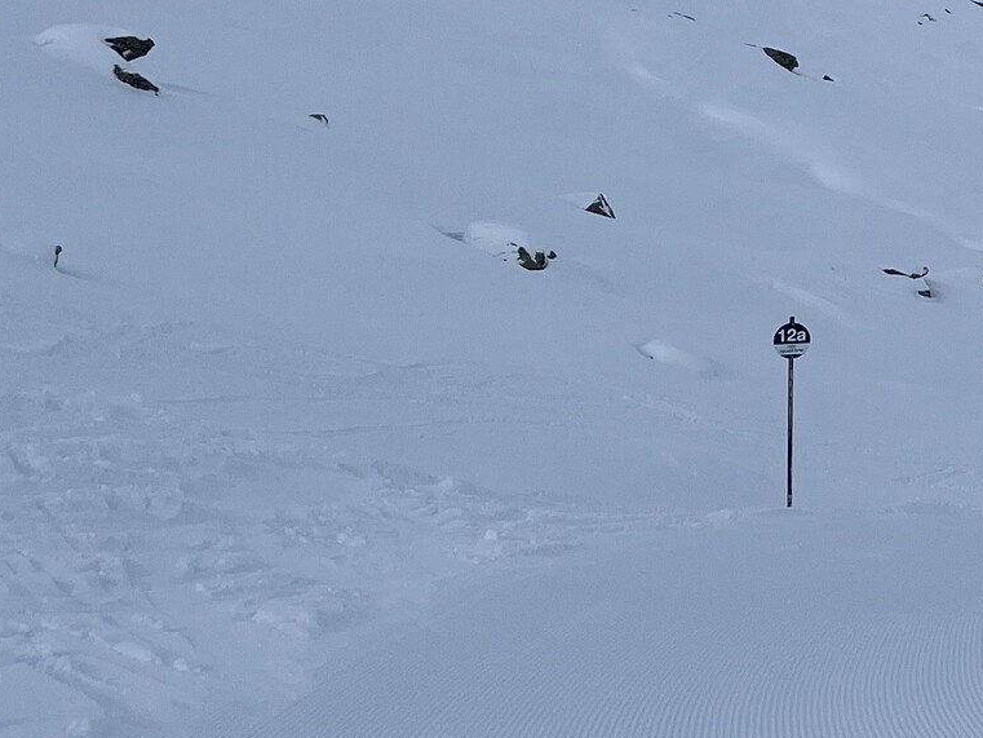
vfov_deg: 17.8
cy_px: 119
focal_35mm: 82
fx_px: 2329
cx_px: 1225
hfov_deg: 21.8
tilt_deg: -5.1
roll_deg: +2.2
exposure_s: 1/6494
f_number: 1.6
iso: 50
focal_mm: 5.1
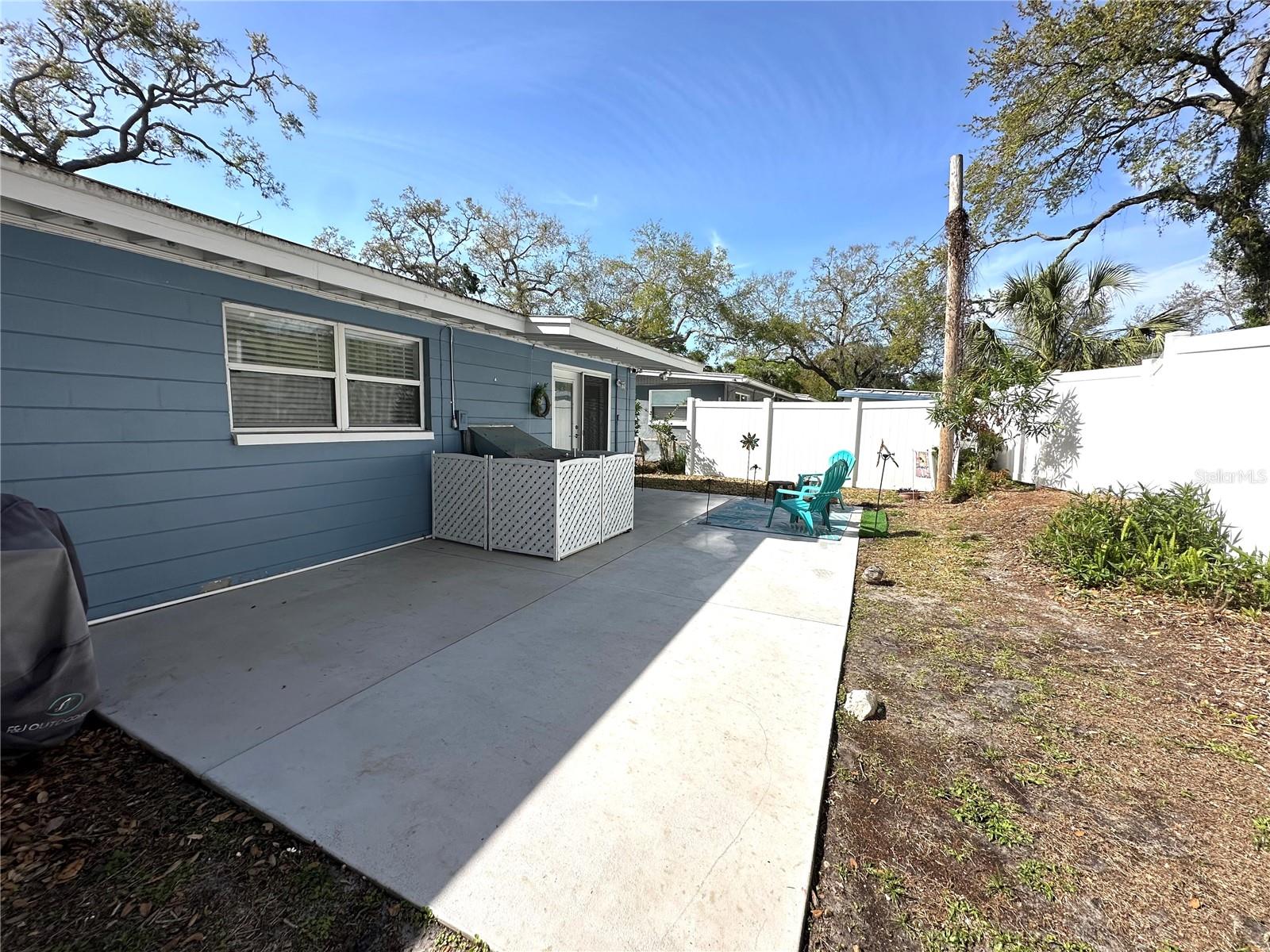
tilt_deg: -6.0
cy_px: 476
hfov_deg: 102.1
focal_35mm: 14
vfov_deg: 85.7
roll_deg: -1.3
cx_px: 635
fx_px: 514
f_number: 2.2
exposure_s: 1/1473
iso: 40
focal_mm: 2.22
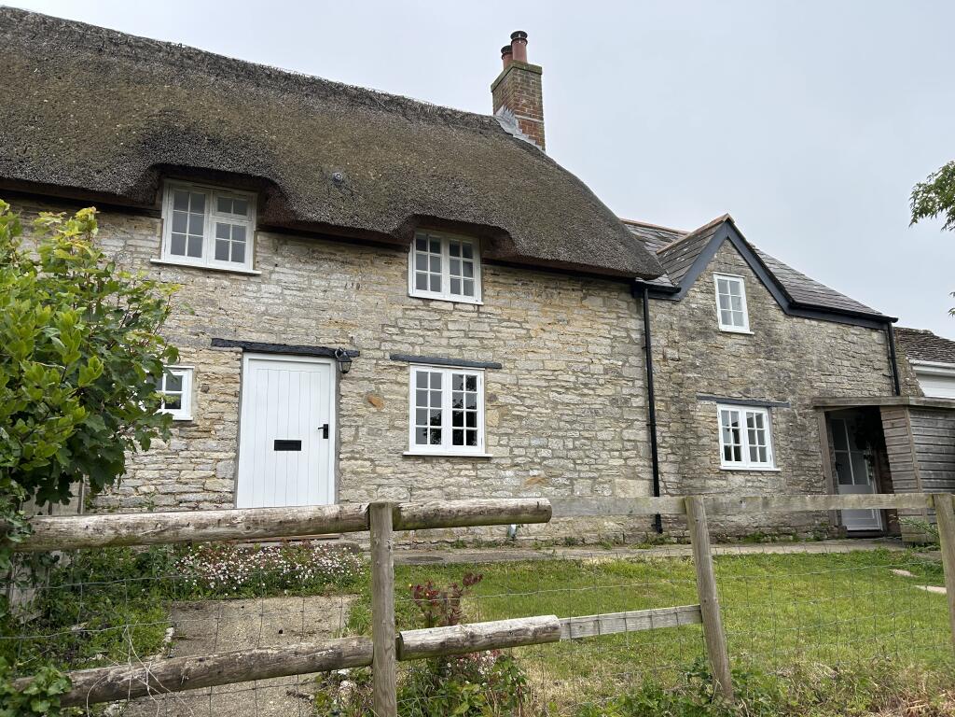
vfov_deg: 53.1
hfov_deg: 67.3
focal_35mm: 26
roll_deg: +2.4
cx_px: 478
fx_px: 717
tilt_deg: +11.8
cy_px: 358
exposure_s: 1/544
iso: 50
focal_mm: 5.7
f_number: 1.5
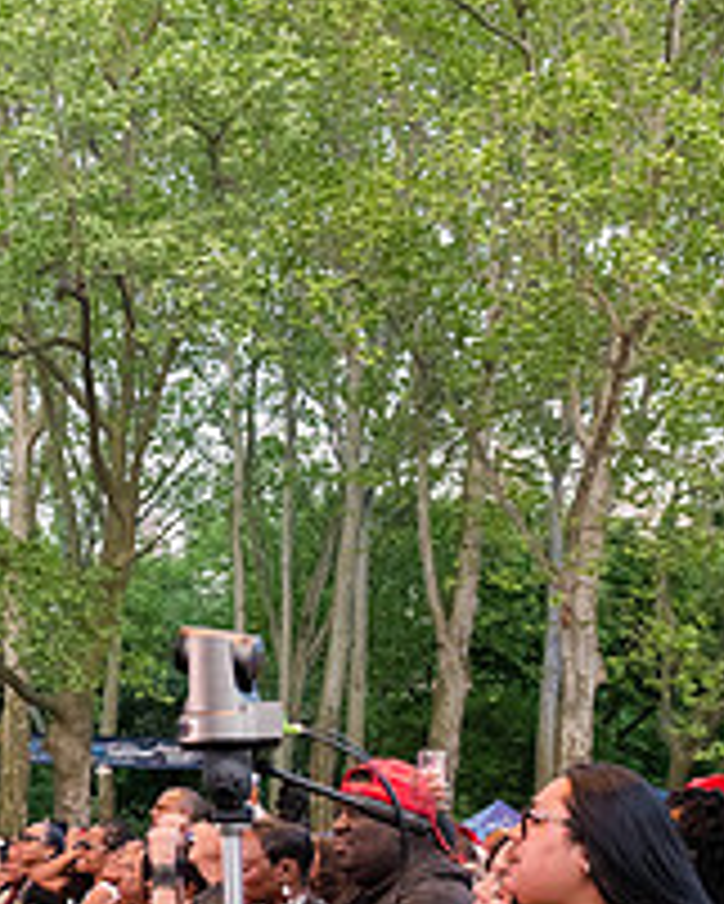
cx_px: -153
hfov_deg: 19.7
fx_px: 1954
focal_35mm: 73
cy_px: 596
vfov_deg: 25.9
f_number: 4
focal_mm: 27
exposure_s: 1/250
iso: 4000
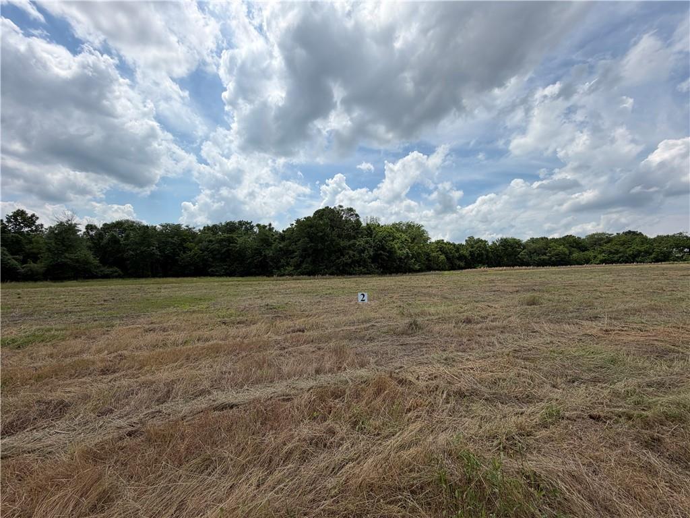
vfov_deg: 85.7
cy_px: 259
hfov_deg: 102.1
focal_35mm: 14
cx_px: 345
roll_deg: -1.0
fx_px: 279
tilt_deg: +1.6
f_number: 2.2
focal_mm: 2.22
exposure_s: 1/1534
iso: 20
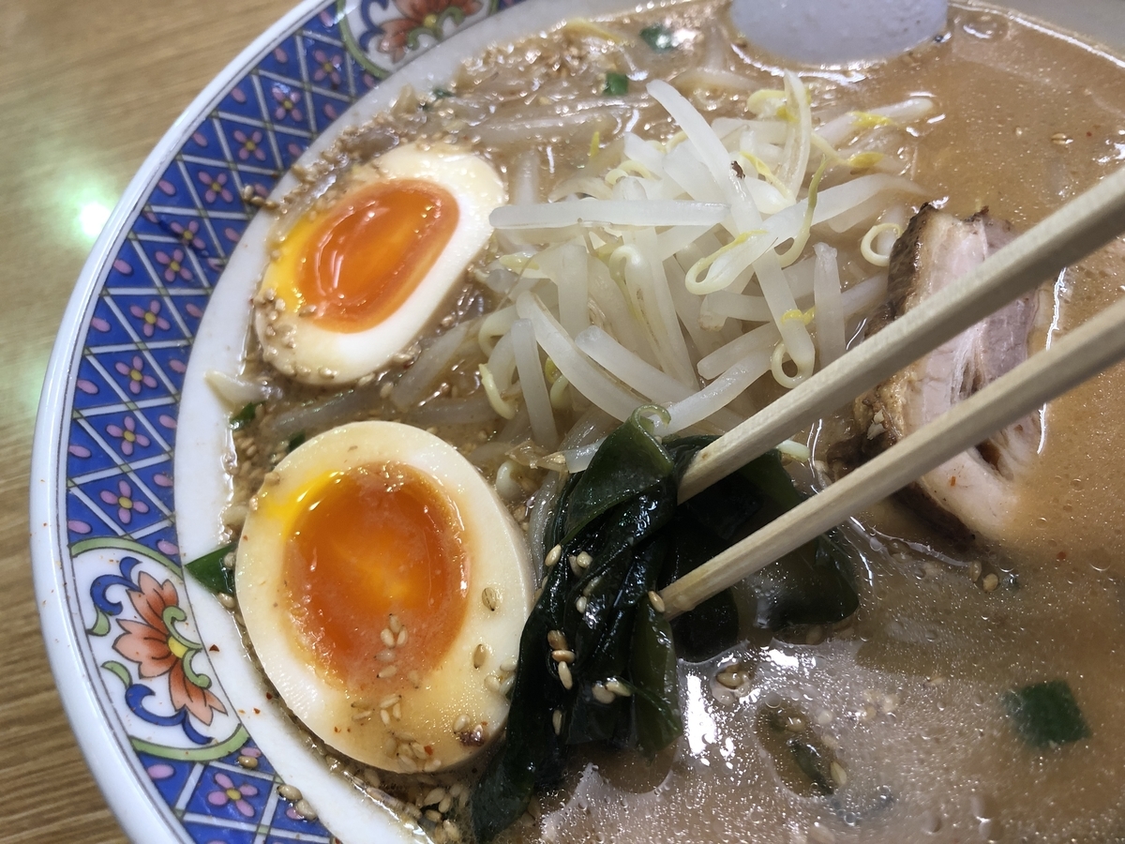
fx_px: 910
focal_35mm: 28
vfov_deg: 49.7
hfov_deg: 63.4
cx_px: 562
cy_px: 422
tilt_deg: -58.5
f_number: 1.8
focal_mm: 3.99
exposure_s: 1/33
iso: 40
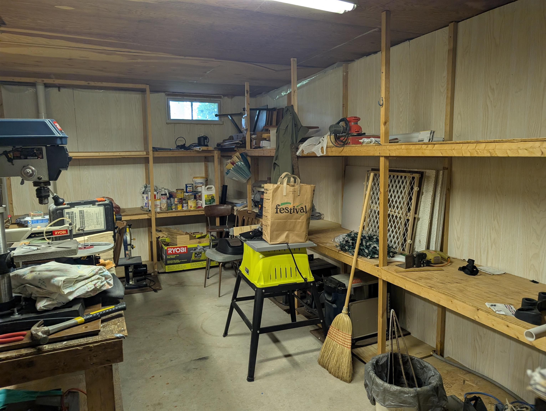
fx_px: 379
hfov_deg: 71.5
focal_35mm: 24
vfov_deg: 56.9
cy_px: 206
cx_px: 273
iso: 109
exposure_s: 1/30
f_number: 1.68
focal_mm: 6.9
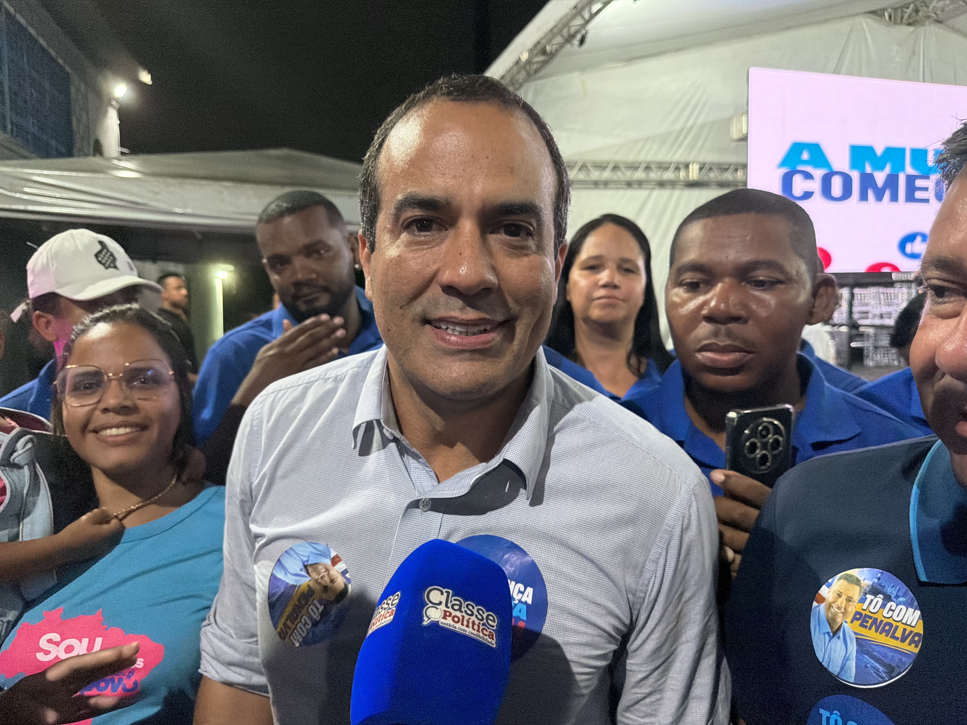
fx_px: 670
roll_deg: +3.5
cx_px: 484
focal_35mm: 24
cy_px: 362
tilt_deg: -5.4
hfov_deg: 71.6
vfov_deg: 56.8
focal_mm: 6.76
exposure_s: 1/120
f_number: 1.78
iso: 1600
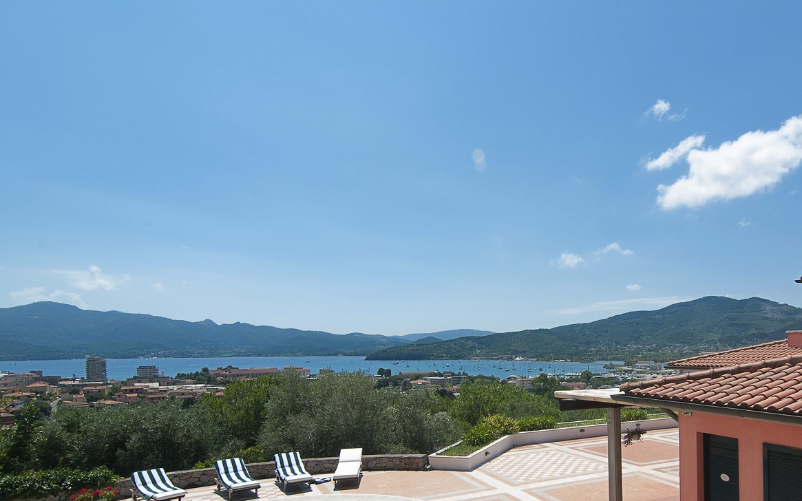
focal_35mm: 25
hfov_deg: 71.4
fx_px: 541
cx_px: 522
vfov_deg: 48.5
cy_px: 352
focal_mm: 11
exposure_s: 1/100
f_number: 11
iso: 200
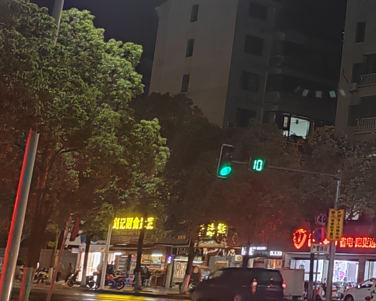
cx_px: 567
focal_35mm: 92
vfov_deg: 16.6
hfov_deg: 18.4
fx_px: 1024
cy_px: 77
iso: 6400
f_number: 1.8
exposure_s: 1/50
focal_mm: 6.14
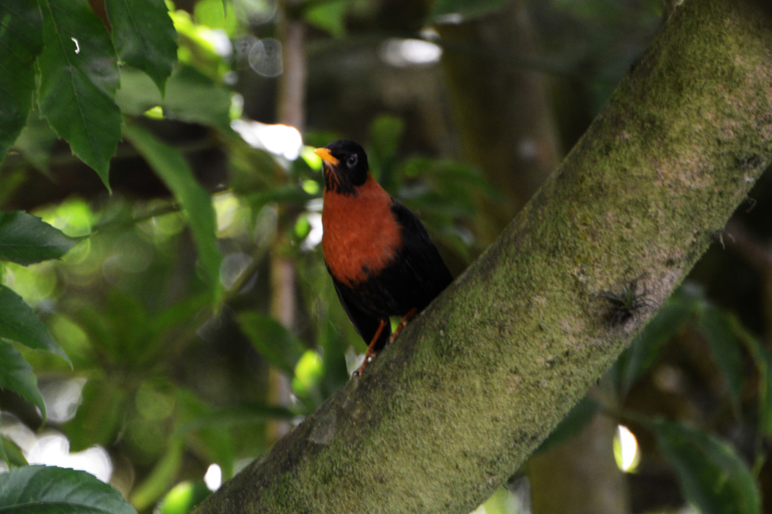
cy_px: 257
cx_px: 386
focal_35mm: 300
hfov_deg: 6.9
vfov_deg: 4.6
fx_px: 6431
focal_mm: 300
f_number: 5.6
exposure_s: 1/25
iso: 640
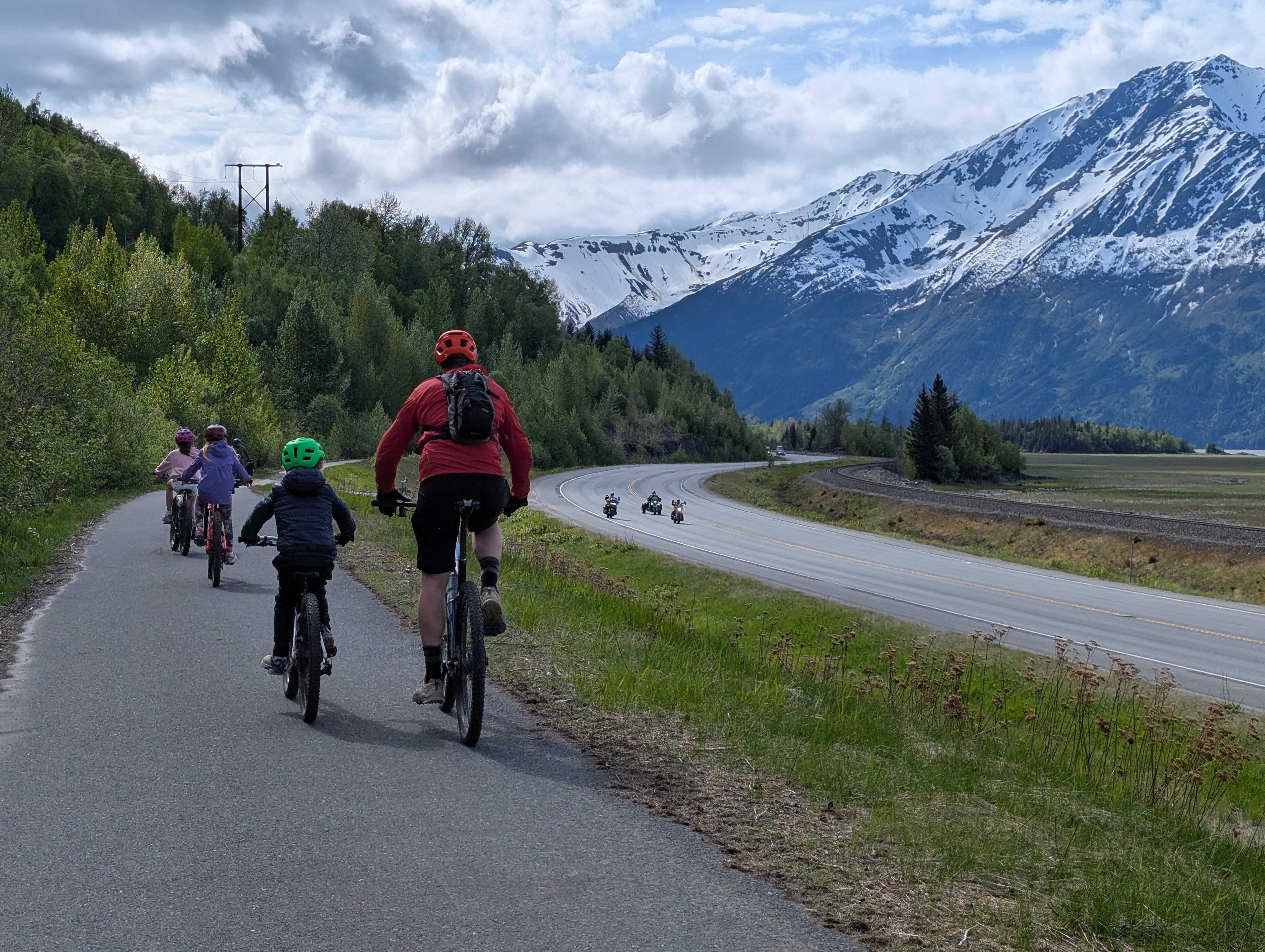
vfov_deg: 29.7
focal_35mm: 49
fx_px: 1793
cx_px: 632
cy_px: 476
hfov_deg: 38.9
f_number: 1.68
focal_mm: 6.9
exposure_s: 1/2717
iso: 21
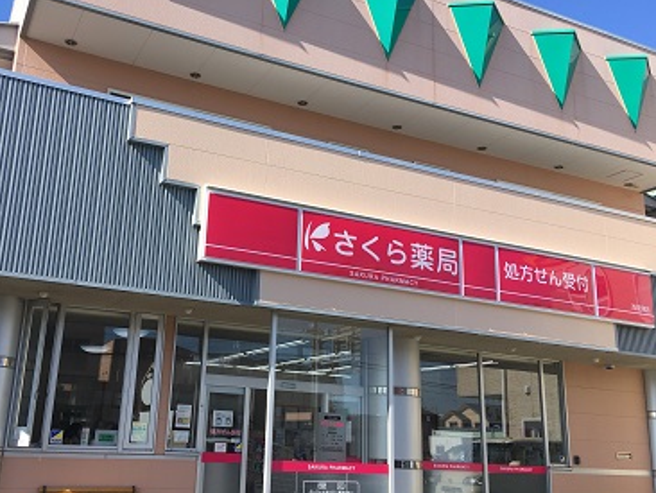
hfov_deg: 48.8
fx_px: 721
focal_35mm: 38
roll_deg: -3.0
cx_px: 276
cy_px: 233
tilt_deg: +14.9
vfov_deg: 37.8
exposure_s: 1/950
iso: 25
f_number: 2.2
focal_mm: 4.15
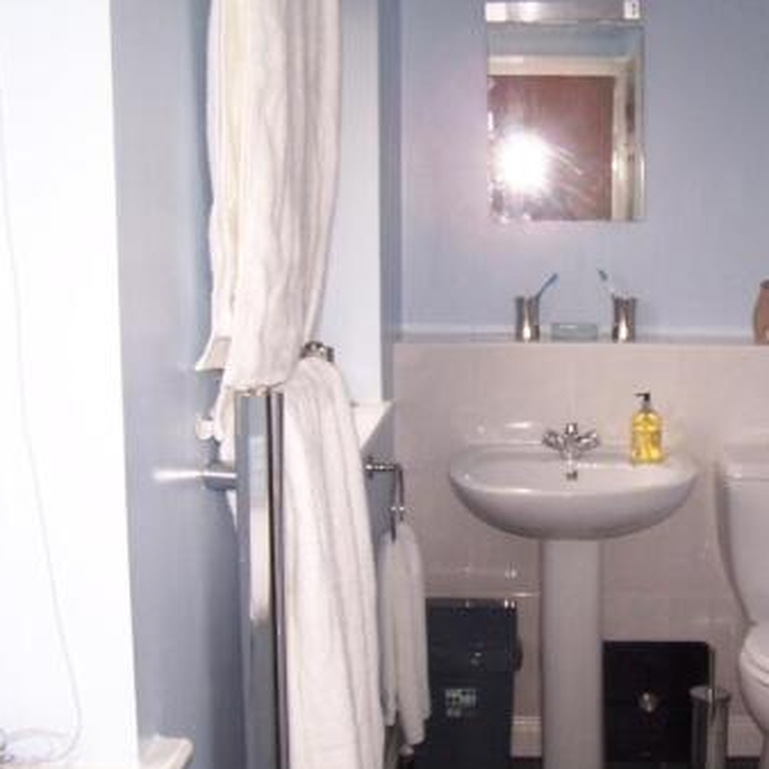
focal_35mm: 58
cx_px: 568
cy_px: 422
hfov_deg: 29.1
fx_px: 1458
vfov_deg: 29.5
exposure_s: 1/60
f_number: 2.8
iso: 140
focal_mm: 6.3
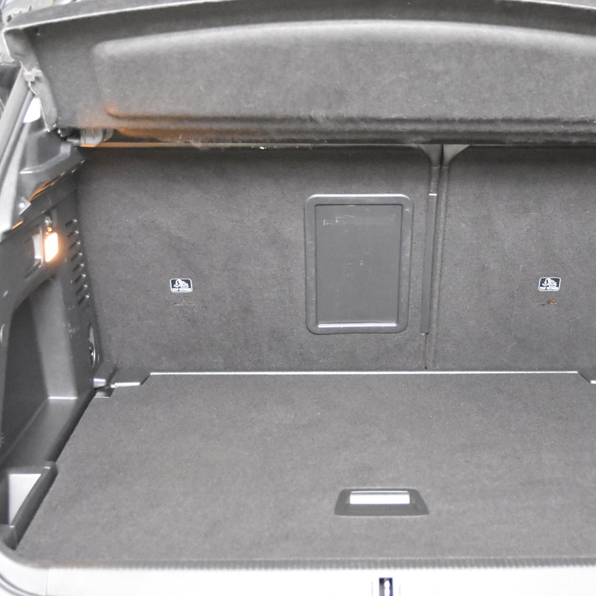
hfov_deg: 26.0
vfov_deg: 26.1
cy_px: 298
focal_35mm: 66
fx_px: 1286
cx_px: 360
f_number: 3.3
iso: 12800
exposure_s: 1/50
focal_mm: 34
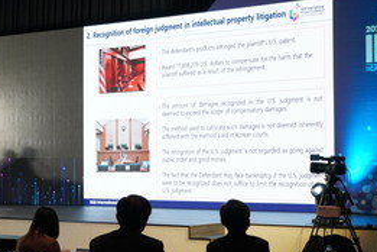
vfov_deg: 14.9
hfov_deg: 21.1
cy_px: 132
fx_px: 963
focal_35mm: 92
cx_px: -27
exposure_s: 1/100
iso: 3200
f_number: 10
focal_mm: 40
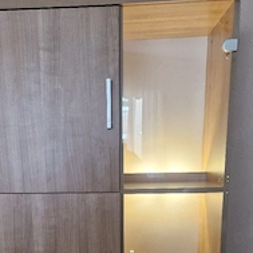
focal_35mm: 43
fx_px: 356
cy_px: 229
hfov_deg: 38.9
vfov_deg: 36.6
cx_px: 95
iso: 200
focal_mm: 5.4
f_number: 1.8
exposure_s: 1/100
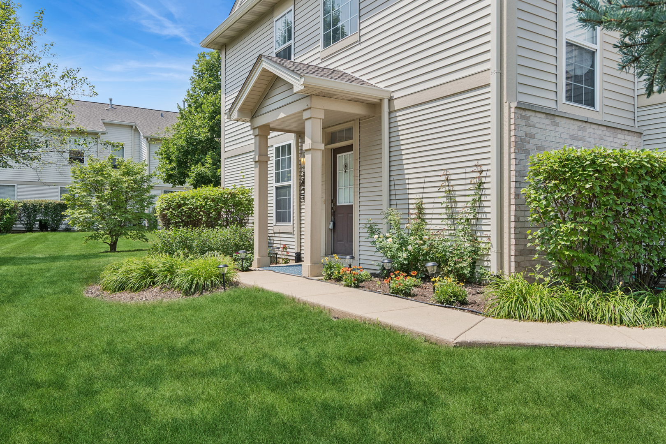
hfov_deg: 70.4
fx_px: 472
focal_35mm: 26
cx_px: 333
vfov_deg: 50.4
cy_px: 222
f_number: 8
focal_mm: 17
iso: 250
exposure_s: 1/400
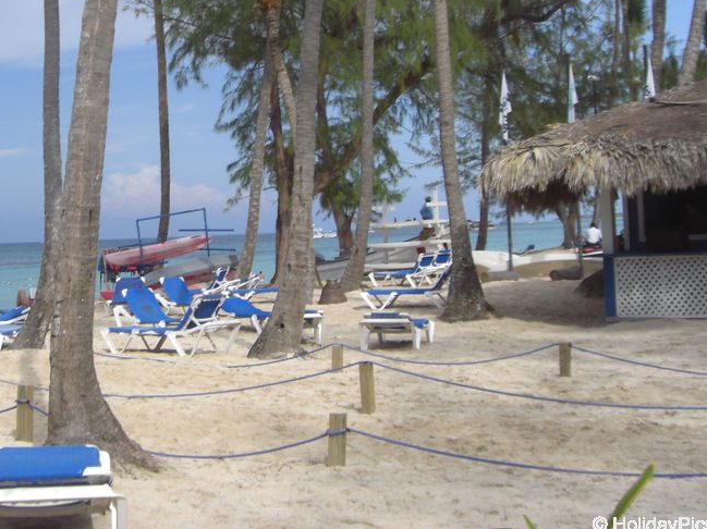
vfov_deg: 24.1
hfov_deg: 31.7
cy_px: 124
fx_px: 1225
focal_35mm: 60
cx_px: 193
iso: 64
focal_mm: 6.2
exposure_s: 1/125
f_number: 8
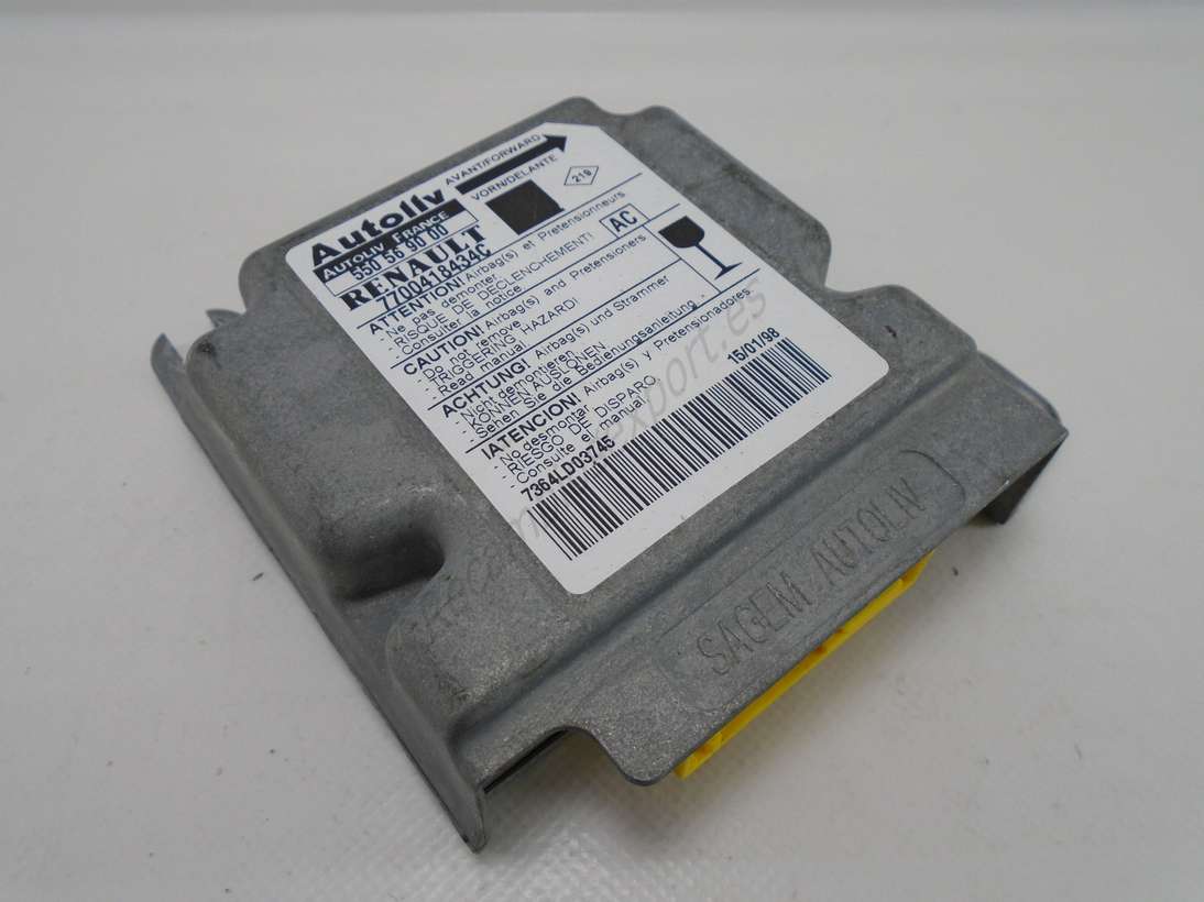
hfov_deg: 67.3
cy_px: 451
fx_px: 904
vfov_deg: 53.0
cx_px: 602
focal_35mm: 26
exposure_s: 1/160
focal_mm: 4.6
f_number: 3.2
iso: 100
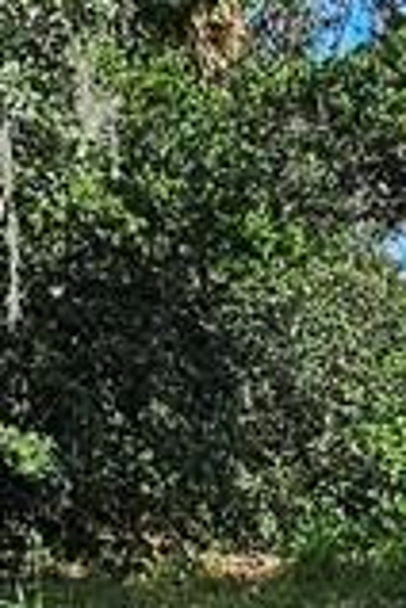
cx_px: 398
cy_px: 853
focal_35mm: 136
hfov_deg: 10.0
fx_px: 2300
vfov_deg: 14.3
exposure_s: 1/2859
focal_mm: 2.2
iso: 50
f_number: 2.2
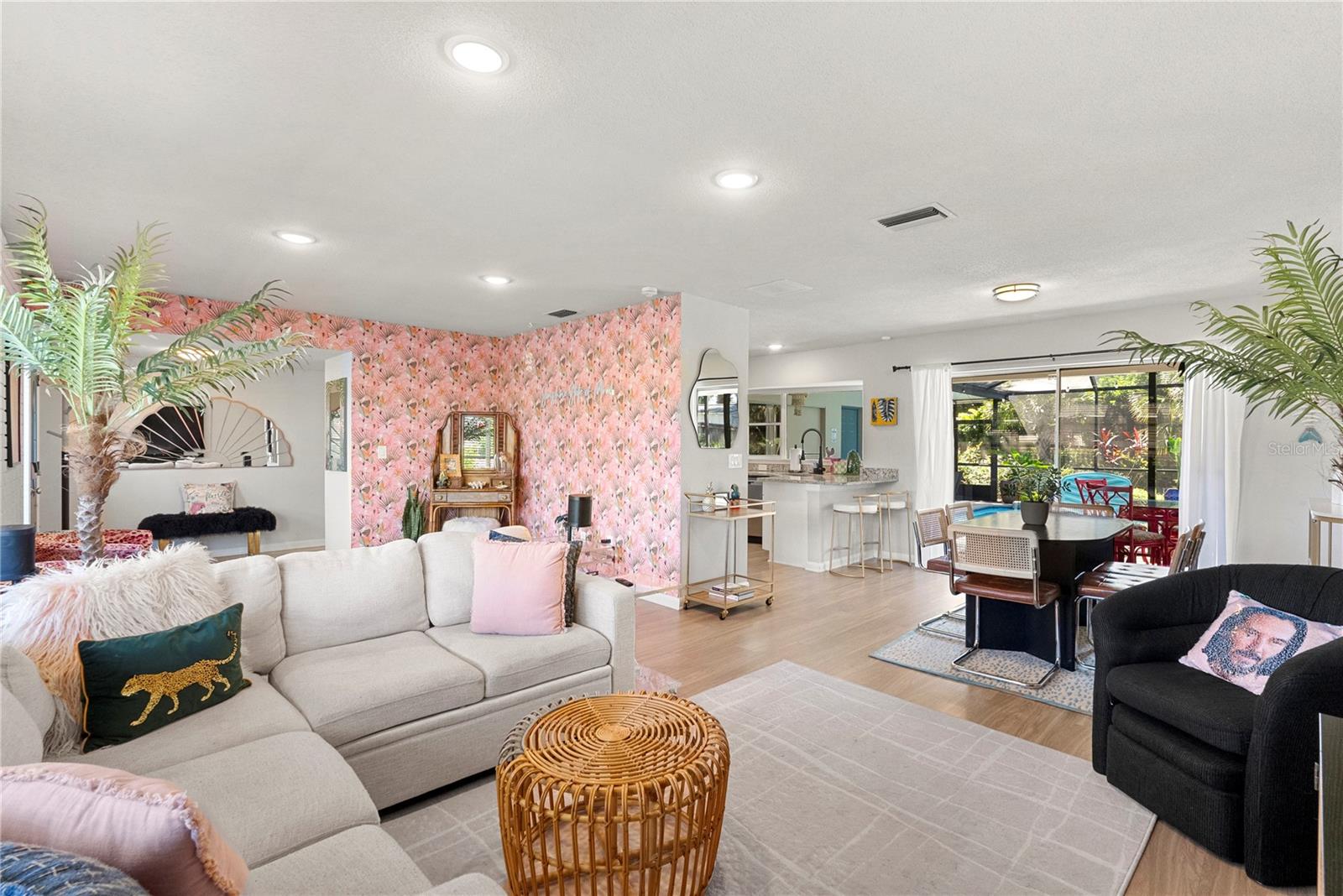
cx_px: 672
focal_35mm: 16
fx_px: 597
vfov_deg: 73.8
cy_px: 448
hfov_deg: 96.7
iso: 2000
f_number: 9
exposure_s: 1/20
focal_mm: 16
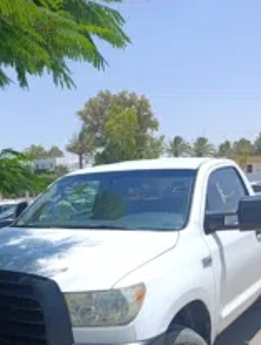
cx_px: 86
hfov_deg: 32.7
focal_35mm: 44
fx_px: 441
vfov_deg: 41.2
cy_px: 272
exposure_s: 1/637
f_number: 1.6
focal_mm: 6.14
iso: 50
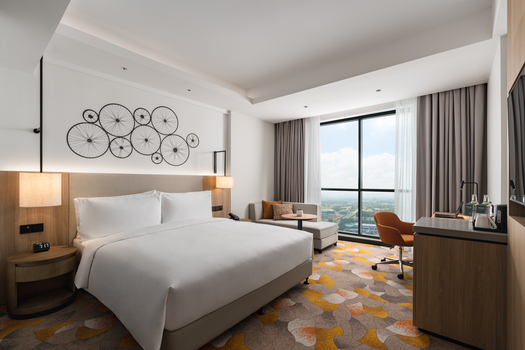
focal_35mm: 16
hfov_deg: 96.7
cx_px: 262
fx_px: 233
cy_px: 175
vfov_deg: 73.7
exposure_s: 1/4
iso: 100
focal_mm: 16
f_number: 9
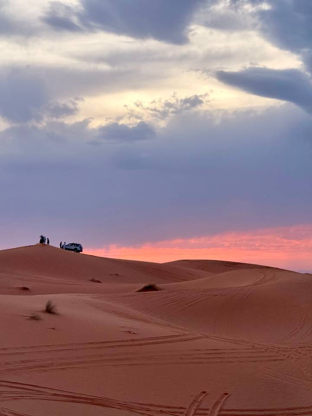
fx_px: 1442
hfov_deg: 12.3
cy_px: 208
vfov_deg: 16.4
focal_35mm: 120
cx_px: 156
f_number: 2.8
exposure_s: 1/99
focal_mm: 15.66
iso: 200
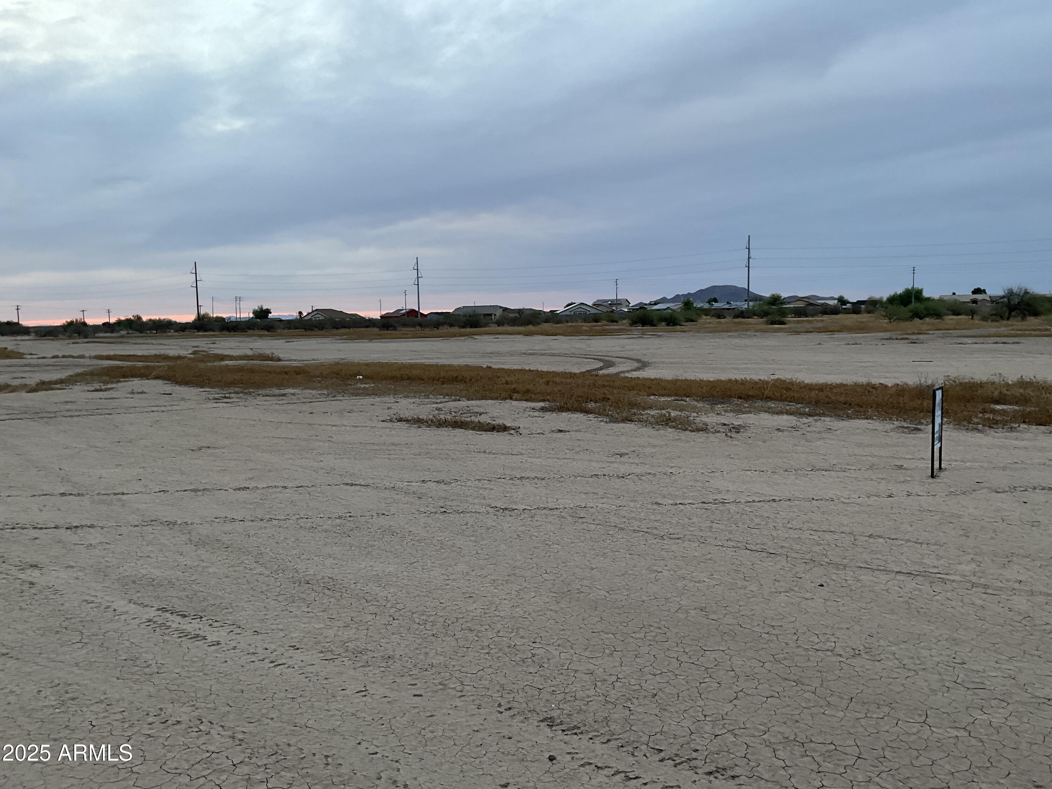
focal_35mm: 29
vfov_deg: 48.2
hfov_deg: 61.7
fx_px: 881
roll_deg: +2.2
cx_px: 526
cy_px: 394
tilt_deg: -4.9
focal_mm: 3
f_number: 1.8
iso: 64
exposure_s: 1/122
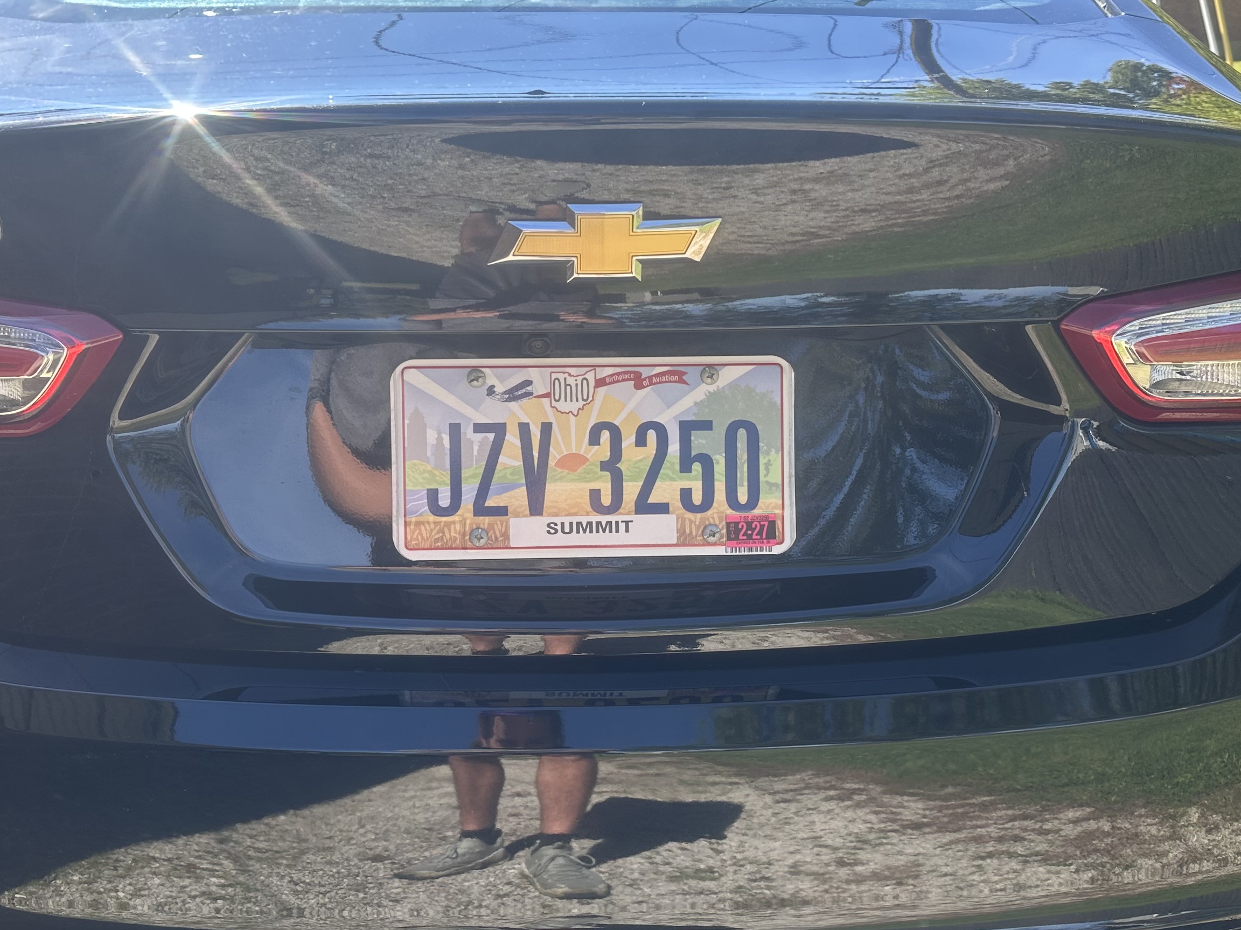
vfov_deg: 34.3
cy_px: 499
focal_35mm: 42
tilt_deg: -16.9
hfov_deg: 44.7
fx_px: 1506
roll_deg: +0.1
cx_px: 544
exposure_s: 1/489
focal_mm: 6.86
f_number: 1.78
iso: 80
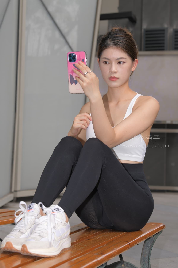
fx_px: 519
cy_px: 134
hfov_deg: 19.5
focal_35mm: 70
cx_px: 89
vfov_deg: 28.8
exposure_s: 1/200
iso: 160
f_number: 6.3
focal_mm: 70
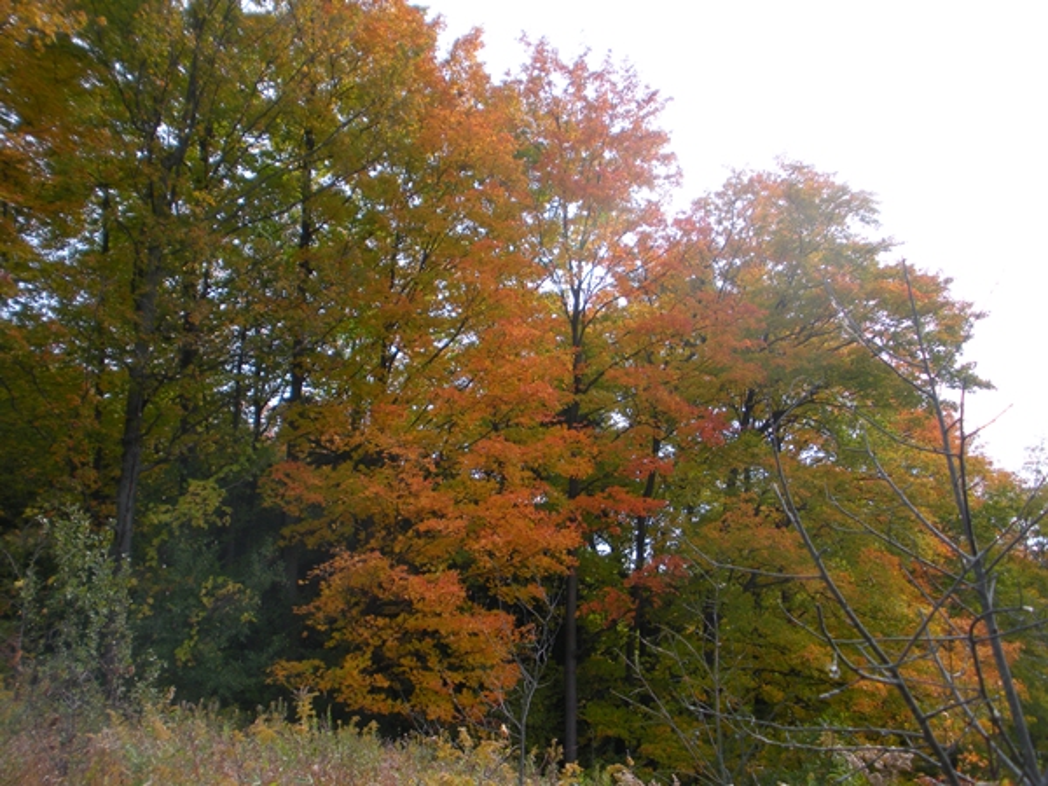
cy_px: 393
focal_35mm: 36
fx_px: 1090
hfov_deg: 51.4
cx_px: 524
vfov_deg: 39.7
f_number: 3.5
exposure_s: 1/347
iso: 64
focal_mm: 6.3
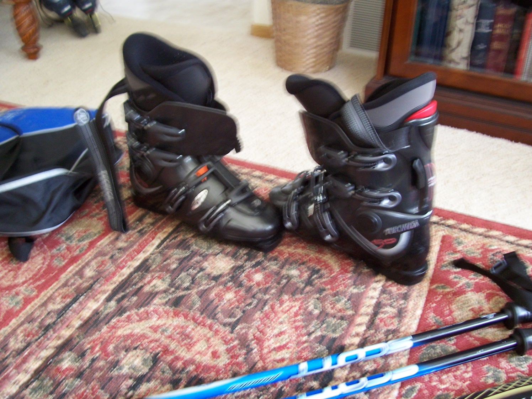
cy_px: 200
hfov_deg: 54.0
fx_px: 523
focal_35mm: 34
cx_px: 266
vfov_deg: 41.8
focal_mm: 5.6
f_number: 2.7
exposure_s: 1/10
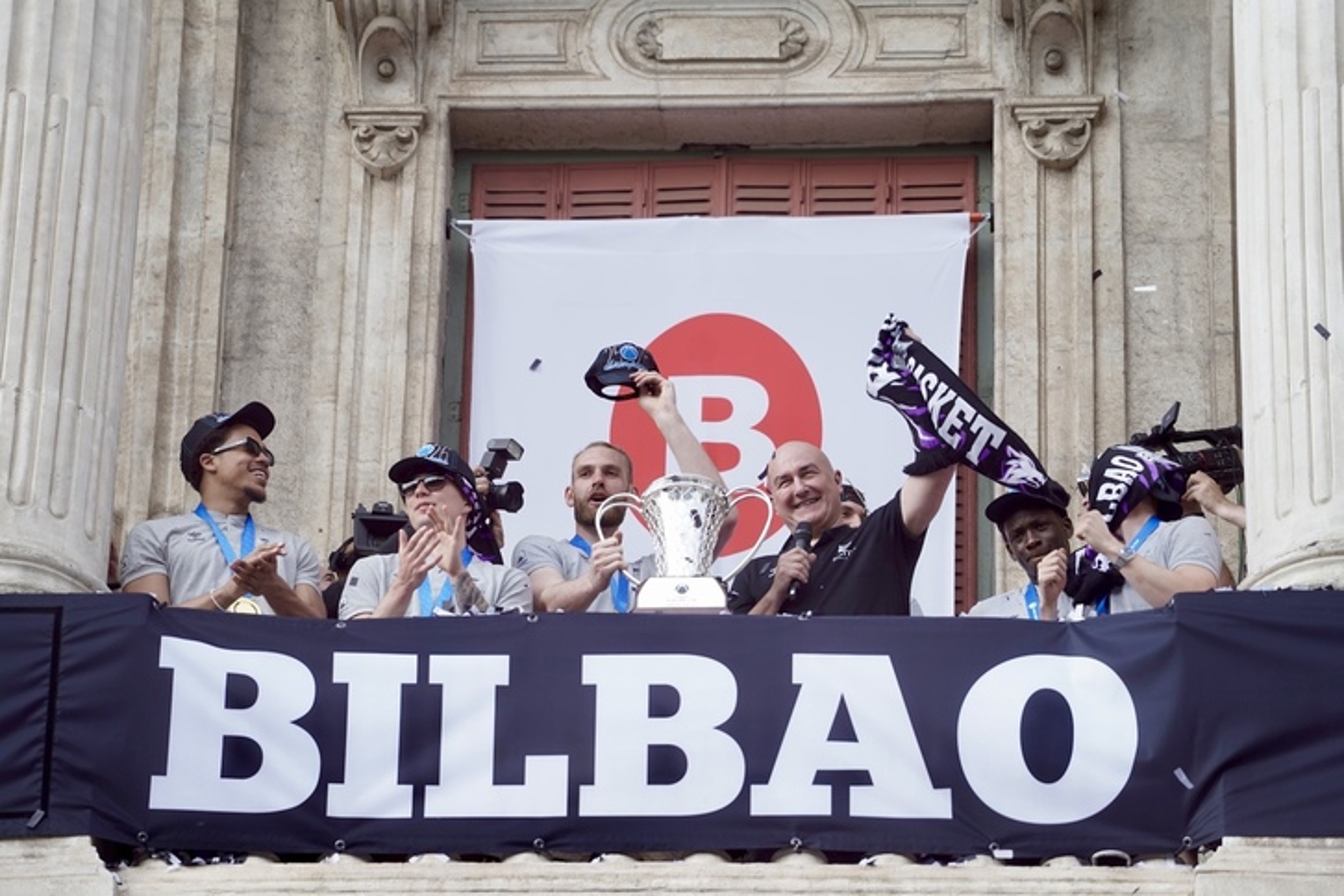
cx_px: 672
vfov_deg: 7.2
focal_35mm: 192
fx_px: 7167
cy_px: 448
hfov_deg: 10.7
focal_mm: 192
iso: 125
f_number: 4
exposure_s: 1/320
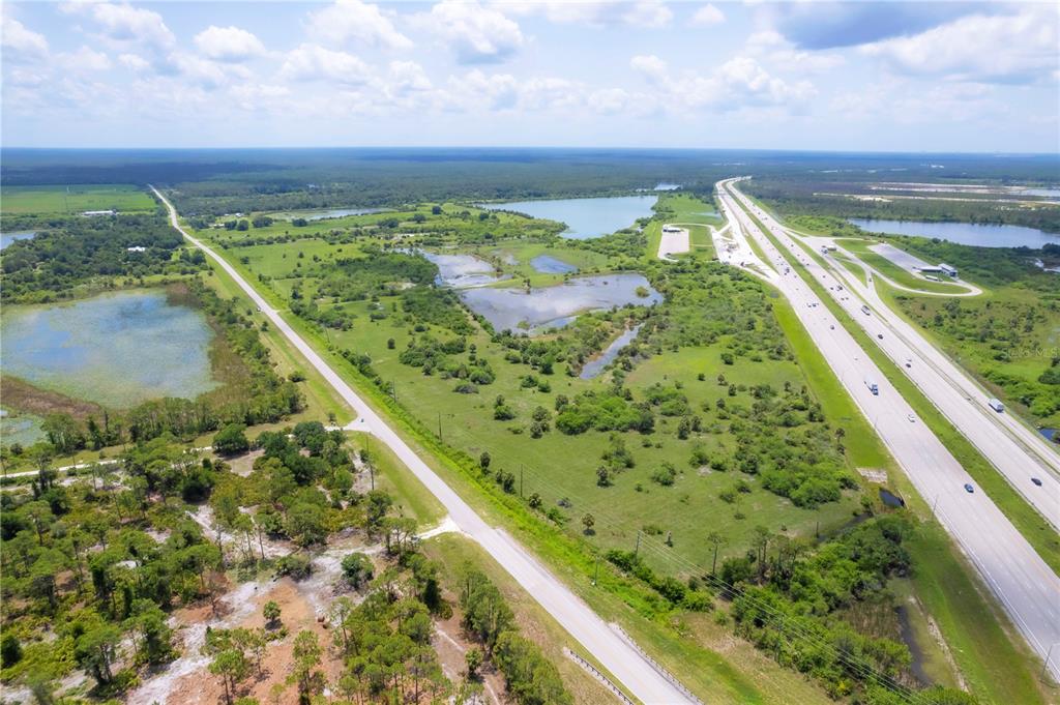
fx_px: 647
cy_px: 352
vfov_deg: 57.1
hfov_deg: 78.6
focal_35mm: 22
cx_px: 530
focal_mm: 8.38
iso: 120
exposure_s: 1/3200
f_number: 2.8
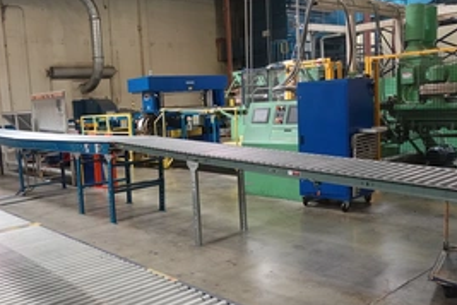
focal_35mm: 36
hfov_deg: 52.7
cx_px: 176
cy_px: 157
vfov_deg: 36.9
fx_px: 457
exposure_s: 1/250
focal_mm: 8.8
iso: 1600
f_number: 1.8
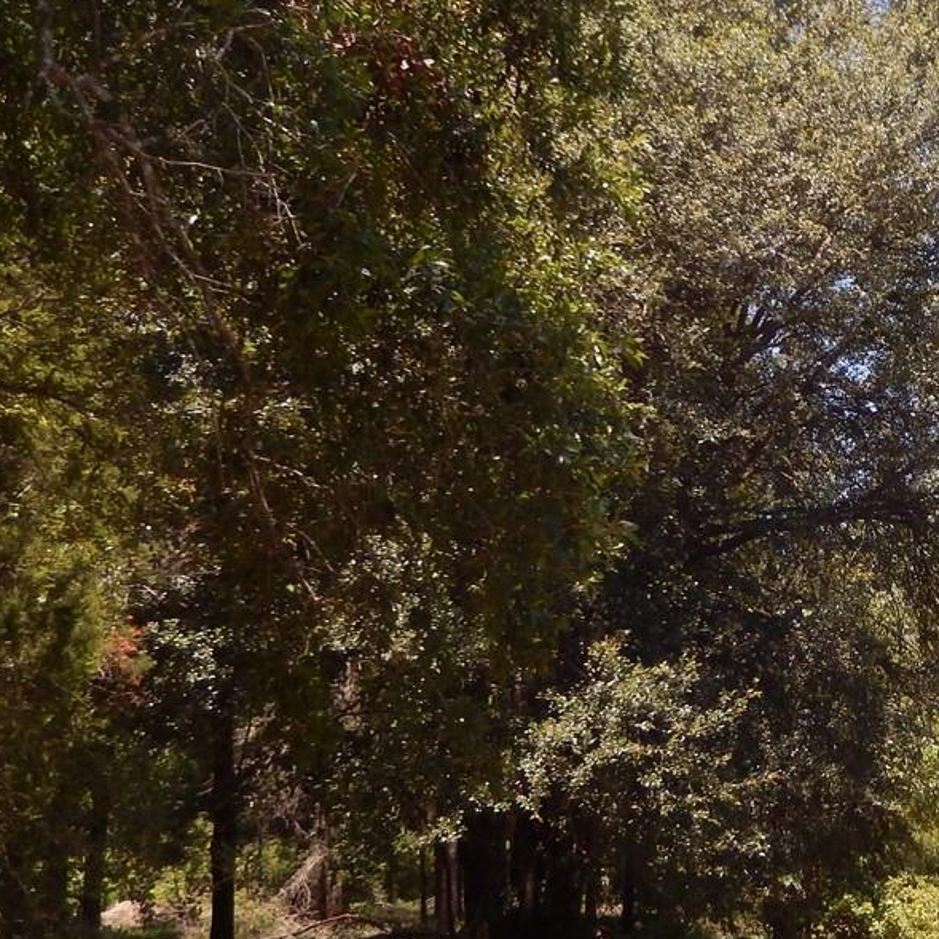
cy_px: 473
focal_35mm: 60
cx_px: 949
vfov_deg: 28.6
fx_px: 1841
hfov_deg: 27.0
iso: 125
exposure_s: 1/640
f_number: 3.4
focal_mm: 4.5
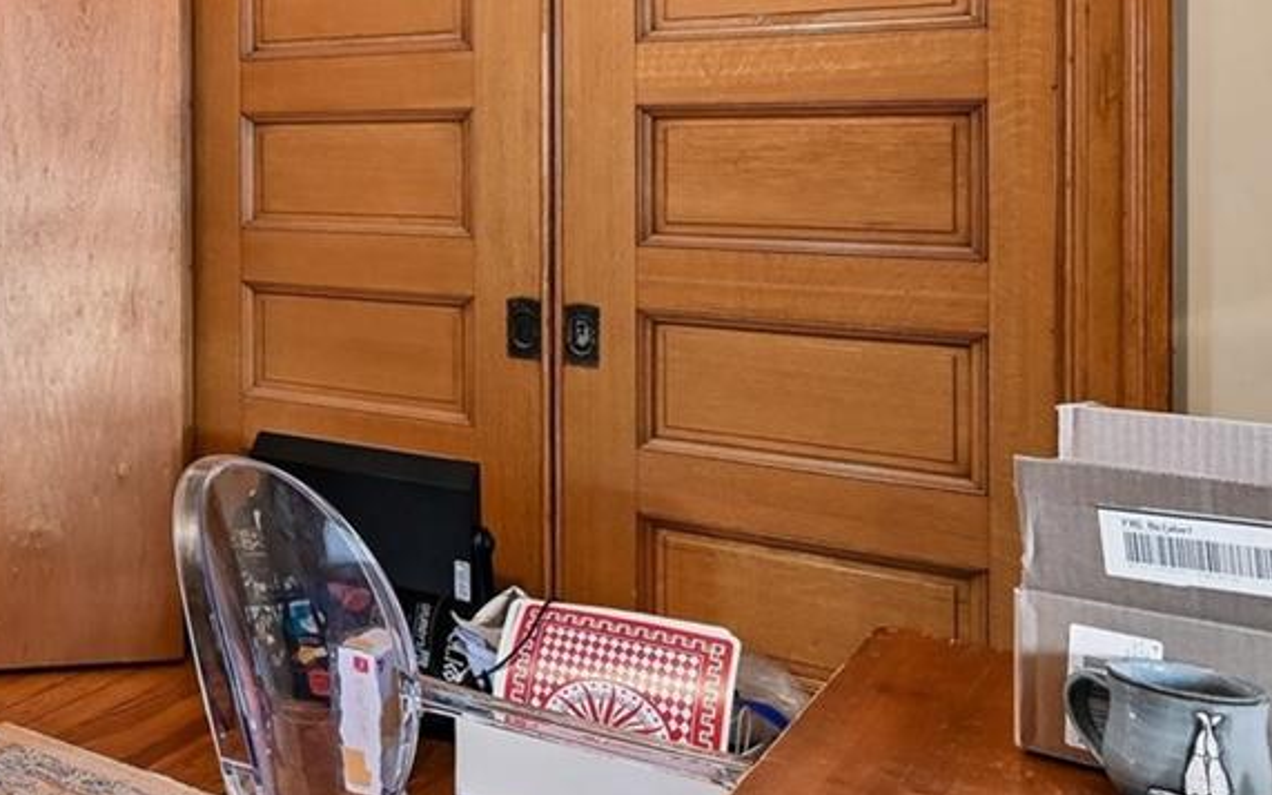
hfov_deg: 33.8
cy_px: 151
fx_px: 1387
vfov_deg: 31.1
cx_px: -421
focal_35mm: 40
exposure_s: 1/3.33
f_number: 10
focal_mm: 14
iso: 400
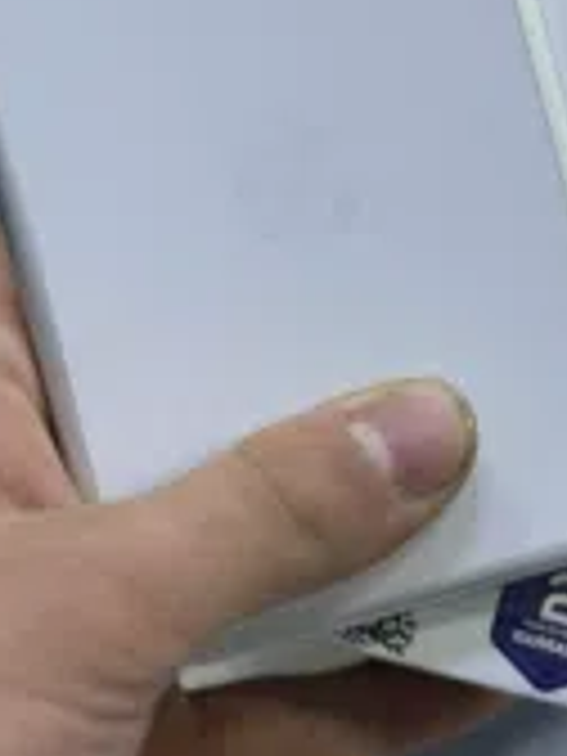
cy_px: 144
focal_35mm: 114
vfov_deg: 17.1
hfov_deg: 12.9
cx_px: 432
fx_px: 2490
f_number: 1.78
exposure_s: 1/136
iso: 64
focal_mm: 6.86
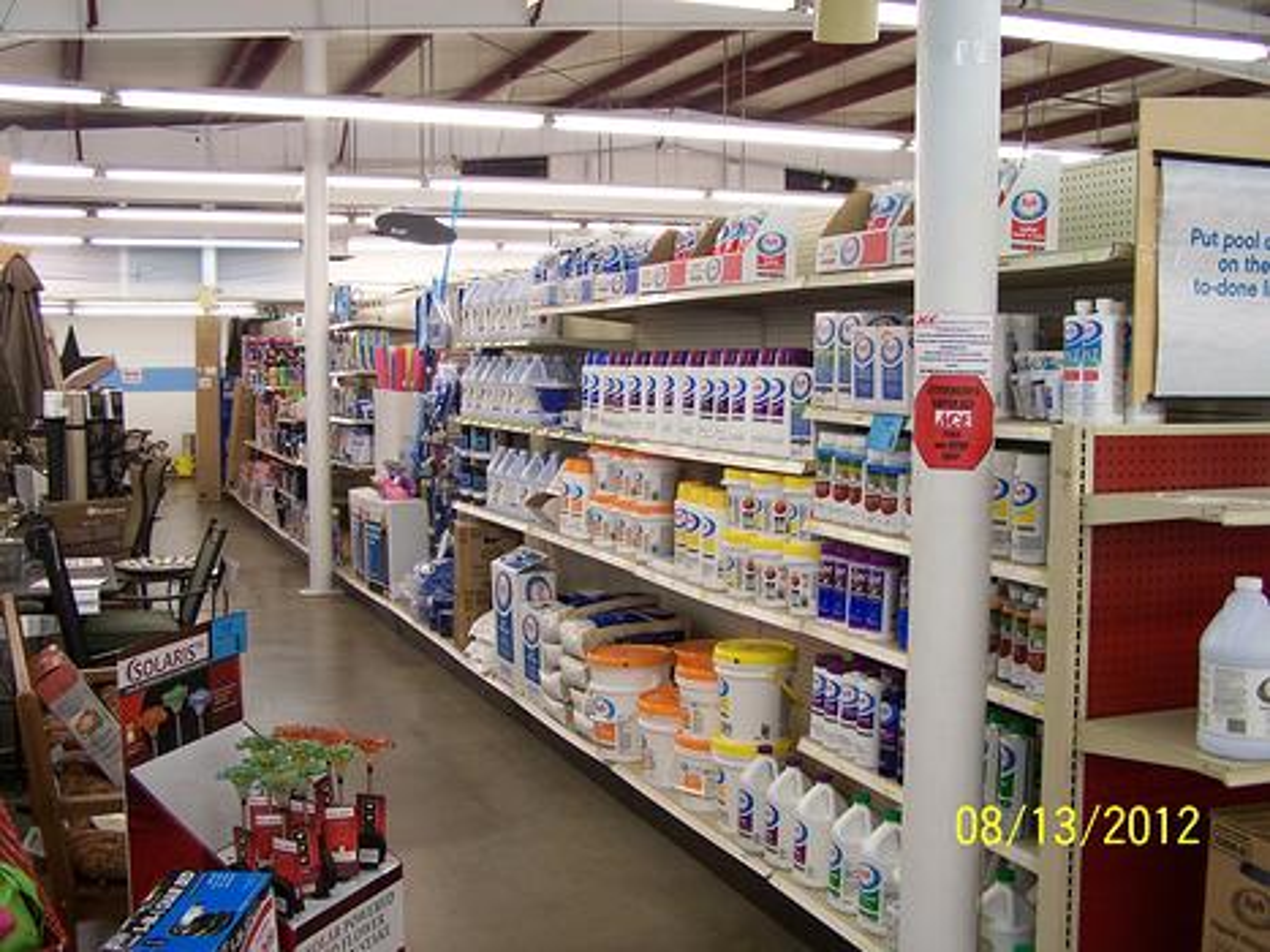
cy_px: 476
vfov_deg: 37.7
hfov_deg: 49.0
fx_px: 1394
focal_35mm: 38
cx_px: 635
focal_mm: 6.3
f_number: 2.8
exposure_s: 1/30
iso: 100
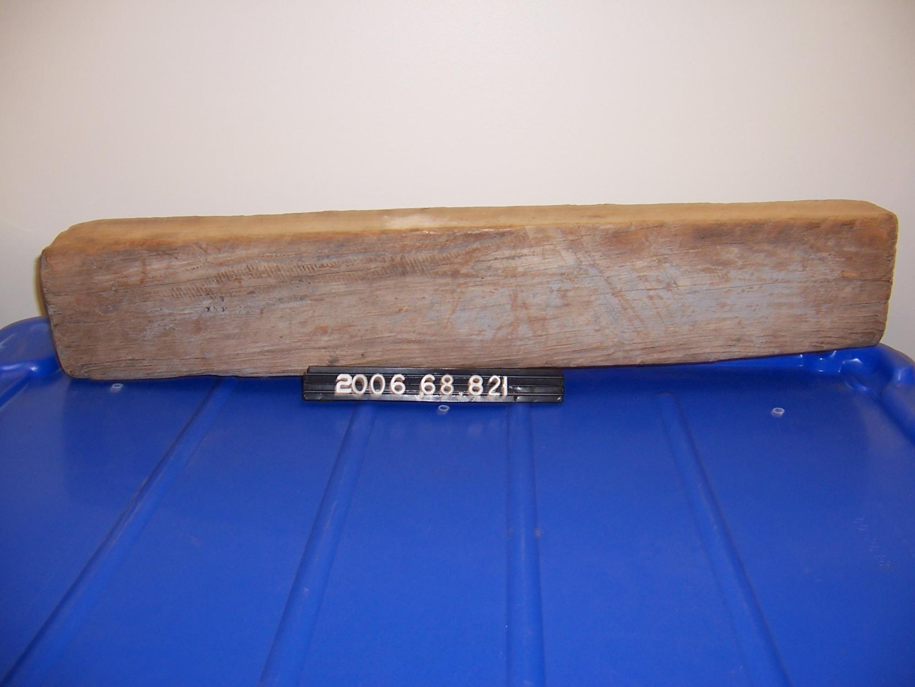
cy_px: 344
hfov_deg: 55.4
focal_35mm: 33
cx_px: 458
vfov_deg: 42.9
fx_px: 872
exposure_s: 1/60
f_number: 2.8
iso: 80
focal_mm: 5.5
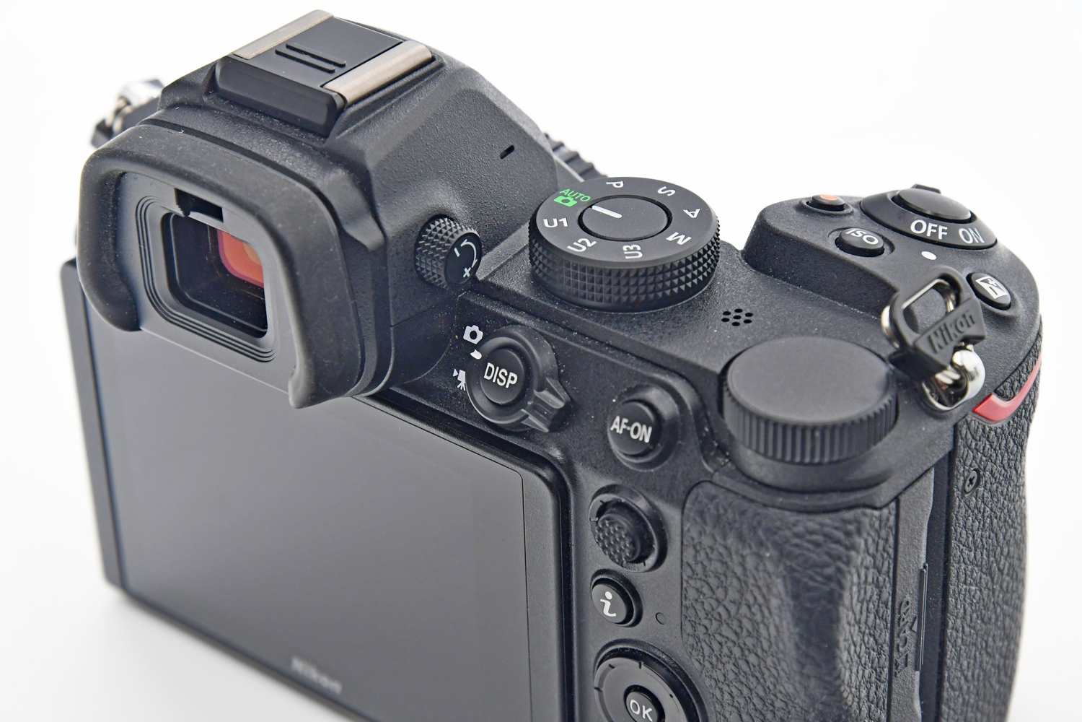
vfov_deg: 13.0
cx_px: 541
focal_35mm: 105
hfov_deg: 19.5
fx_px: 3156
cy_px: 361
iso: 1250
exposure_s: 1/125
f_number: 8
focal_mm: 70
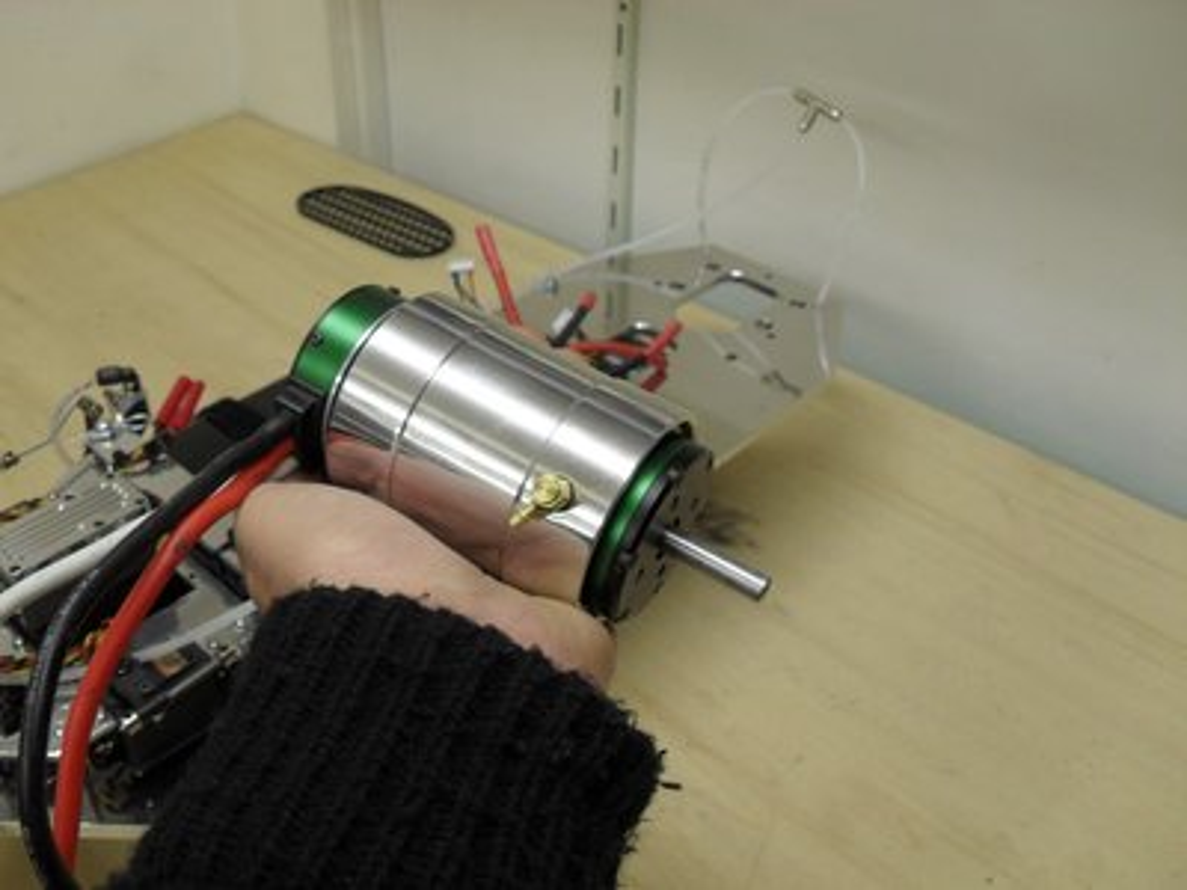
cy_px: 445
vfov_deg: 40.7
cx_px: 594
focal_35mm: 35
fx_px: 1200
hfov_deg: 52.6
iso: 100
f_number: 2.8
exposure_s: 1/45
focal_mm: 6.2
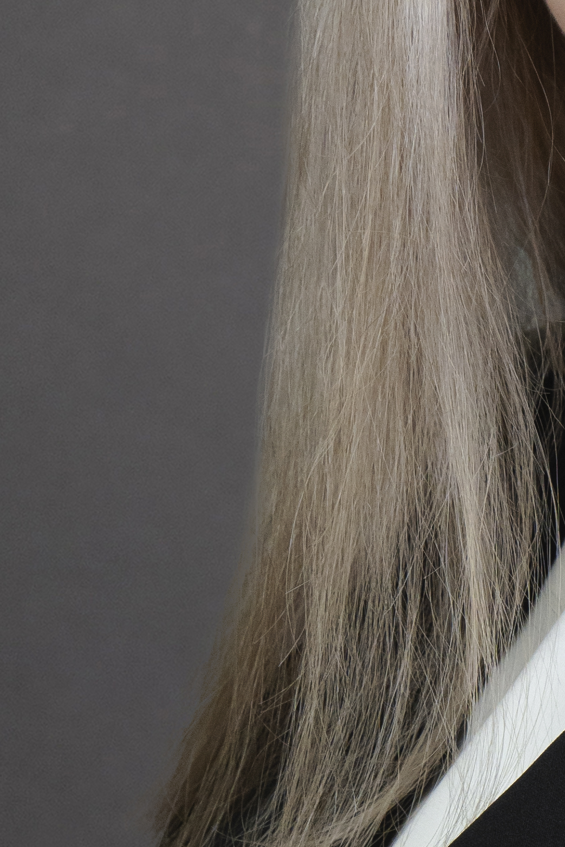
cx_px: 822
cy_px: 160
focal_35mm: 276
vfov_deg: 7.5
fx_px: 6498
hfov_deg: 4.9
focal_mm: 48
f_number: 5
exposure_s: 1/160
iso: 640
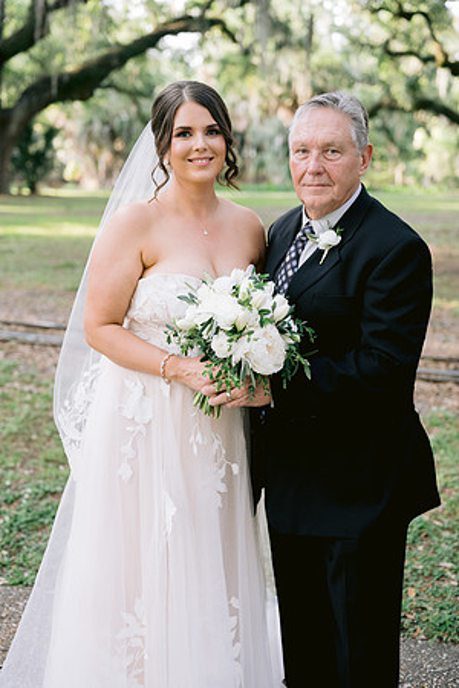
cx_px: 230
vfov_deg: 39.6
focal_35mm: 50
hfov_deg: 27.0
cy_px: 344
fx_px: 956
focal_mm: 50
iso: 400
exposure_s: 1/320
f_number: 2.8
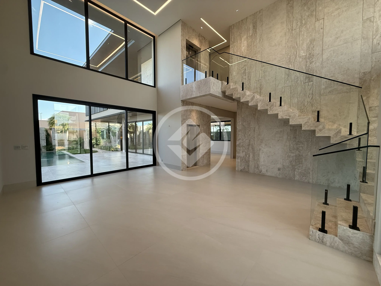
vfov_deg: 85.7
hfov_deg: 102.1
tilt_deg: -2.3
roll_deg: -0.3
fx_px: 154
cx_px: 190
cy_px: 143
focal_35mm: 14
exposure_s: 1/120
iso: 125
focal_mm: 2.22
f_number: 2.2
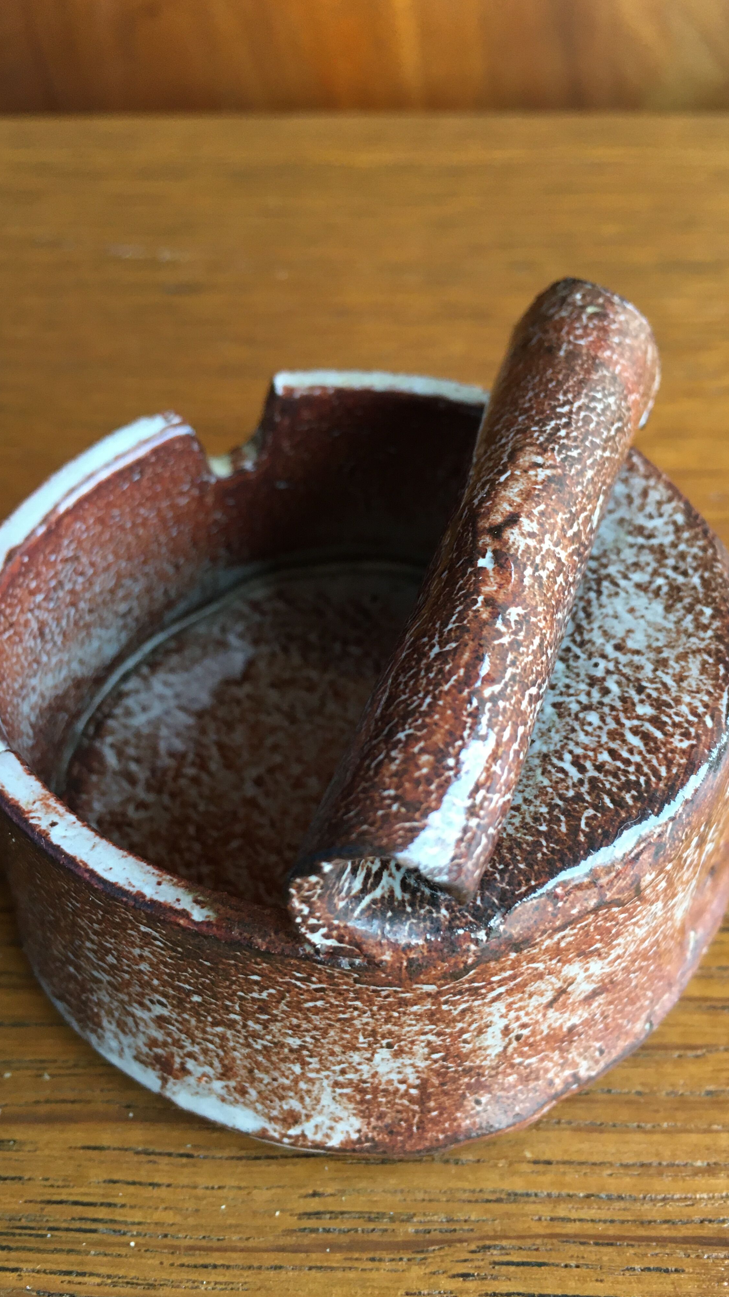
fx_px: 1100
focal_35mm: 32
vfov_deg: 61.0
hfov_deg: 36.7
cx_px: 371
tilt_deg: -45.8
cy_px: 652
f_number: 2.2
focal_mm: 4.15
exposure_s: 1/33
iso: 100
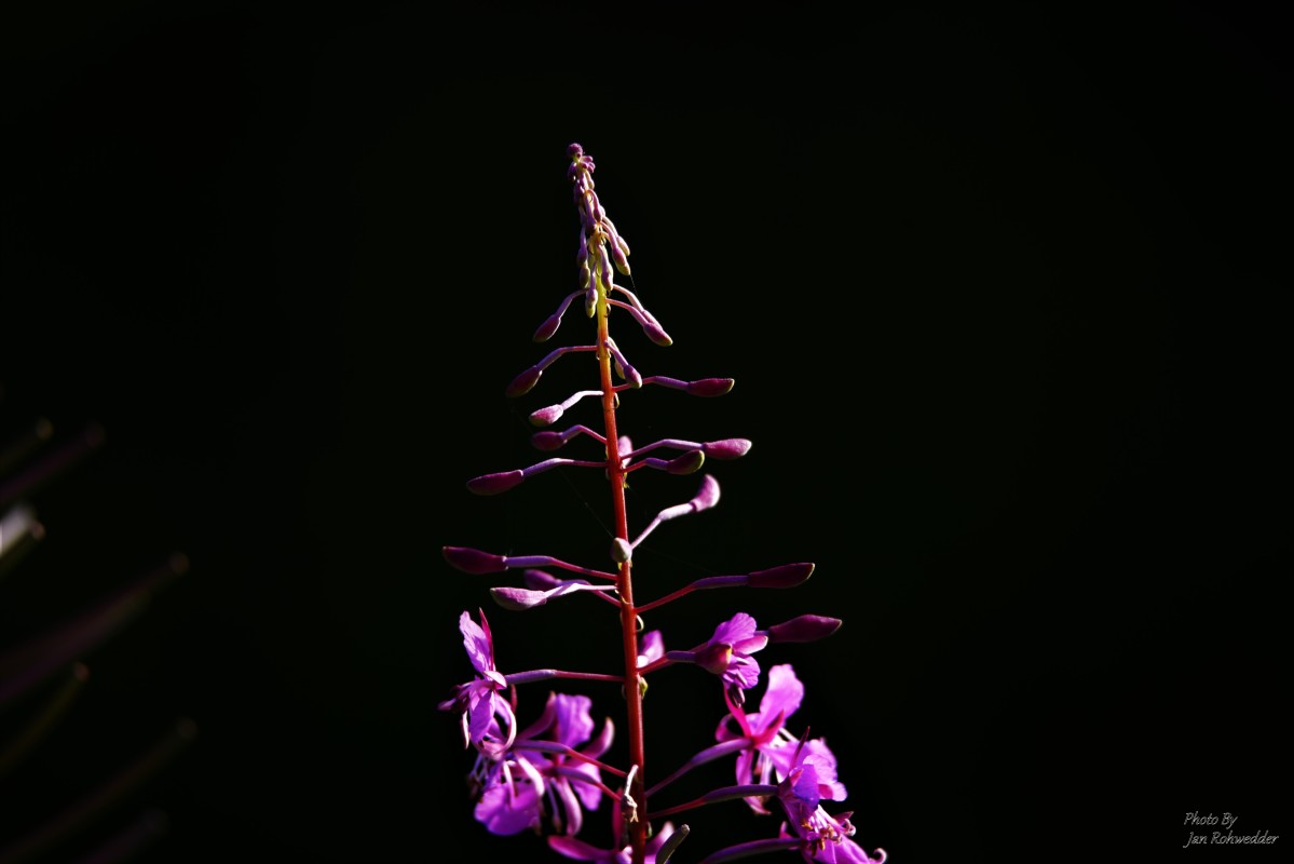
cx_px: 647
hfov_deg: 3.4
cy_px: 432
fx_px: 21571
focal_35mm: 600
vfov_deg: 2.3
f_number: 6.3
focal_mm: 600
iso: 200
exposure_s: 1/250
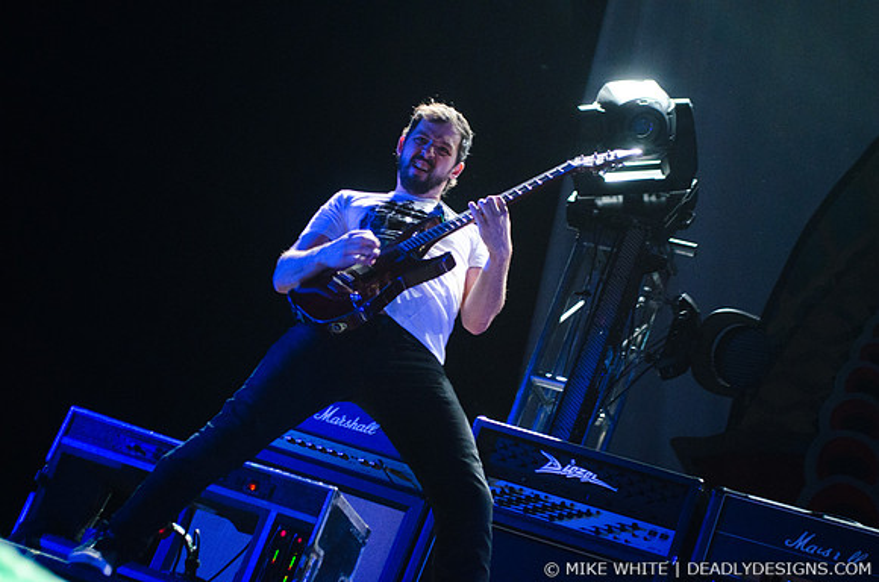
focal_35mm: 72
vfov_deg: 18.8
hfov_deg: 28.1
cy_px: 291
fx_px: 1754
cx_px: 440
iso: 3200
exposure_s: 1/80
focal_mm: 48
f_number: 2.8
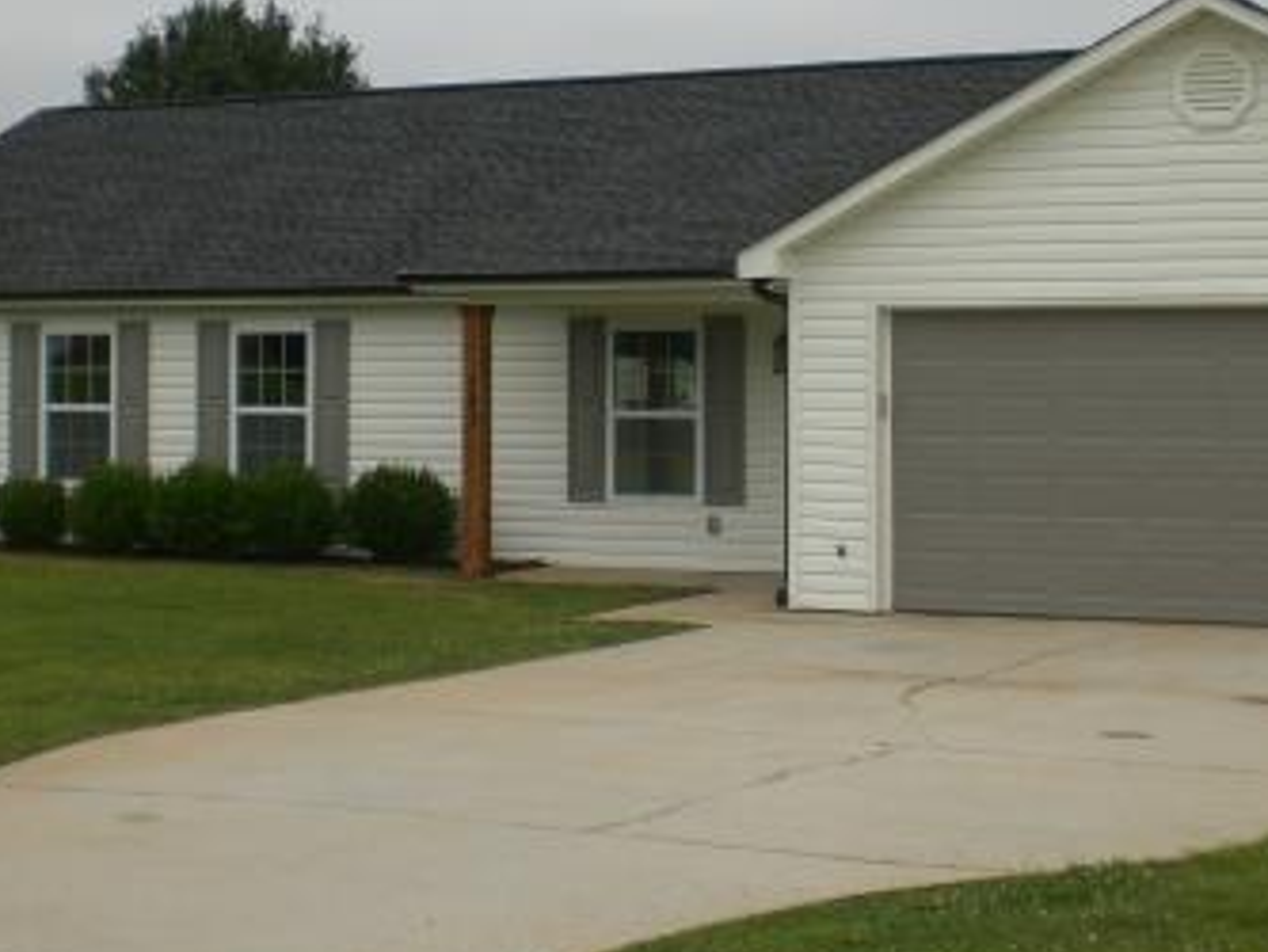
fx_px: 2675
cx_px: 773
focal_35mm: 73
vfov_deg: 20.1
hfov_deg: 26.6
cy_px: 274
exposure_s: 1/400
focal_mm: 6.3
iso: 50
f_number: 4.4
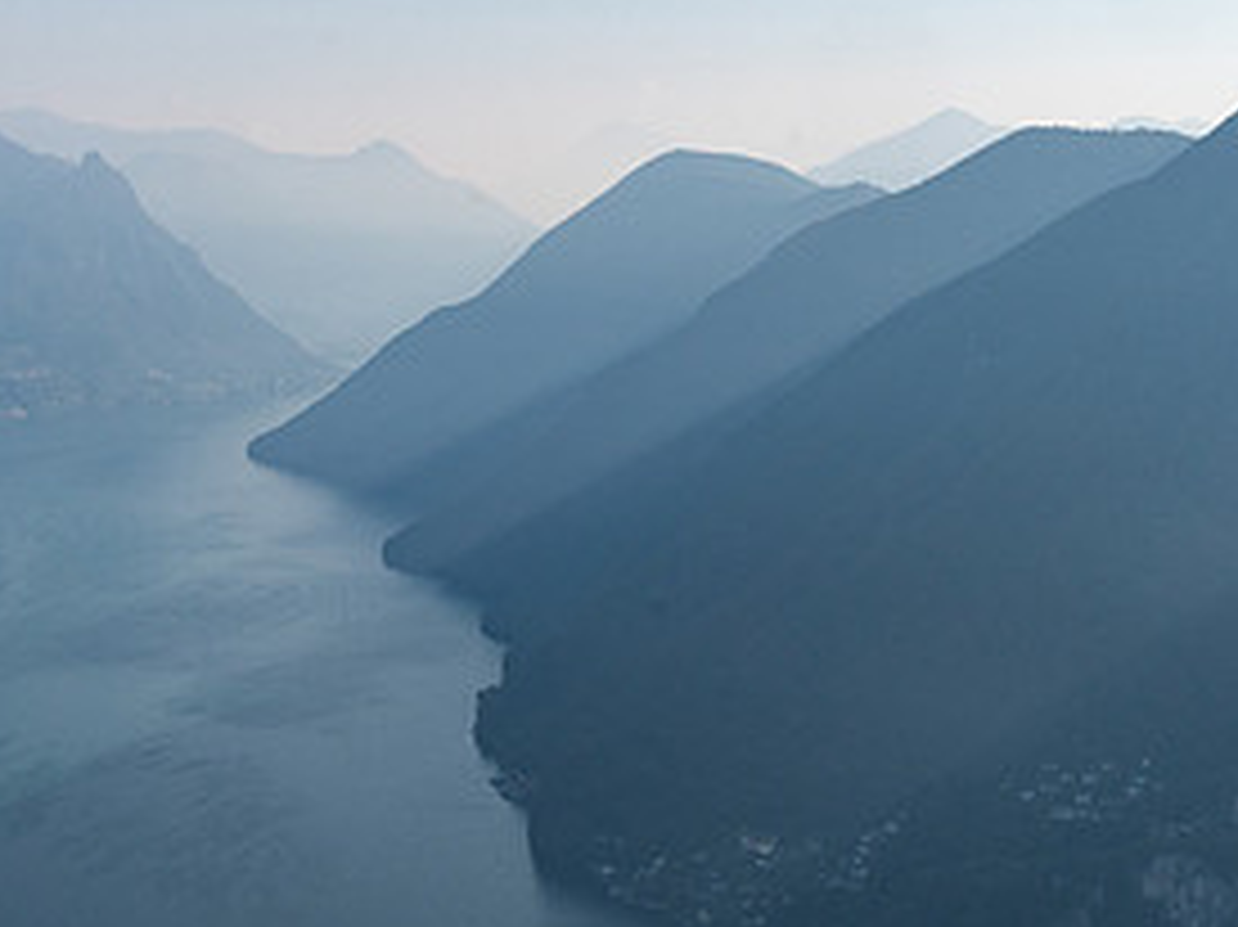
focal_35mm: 73
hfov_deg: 26.2
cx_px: 252
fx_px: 2610
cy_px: 700
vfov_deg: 20.0
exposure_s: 1/200
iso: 400
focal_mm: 24
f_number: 16
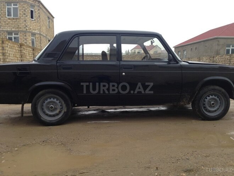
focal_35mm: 33
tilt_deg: -8.2
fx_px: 223
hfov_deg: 55.4
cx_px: 117
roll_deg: -0.7
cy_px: 88
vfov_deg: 42.9
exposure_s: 1/161
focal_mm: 4.12
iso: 50
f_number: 2.4
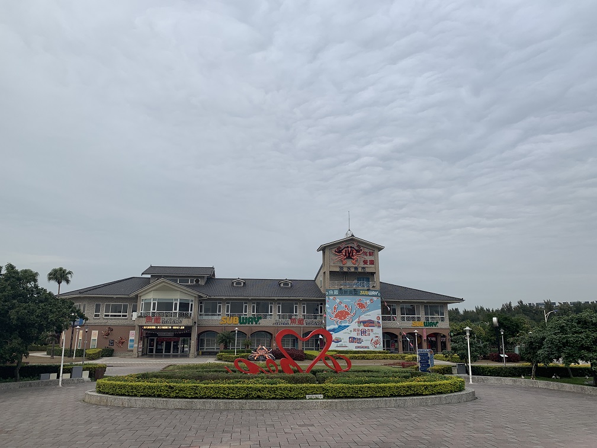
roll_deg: -0.9
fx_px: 448
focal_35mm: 26
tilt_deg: +14.4
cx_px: 298
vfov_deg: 53.1
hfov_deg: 67.3
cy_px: 224
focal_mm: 4.25
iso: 25
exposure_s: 1/375
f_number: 1.8
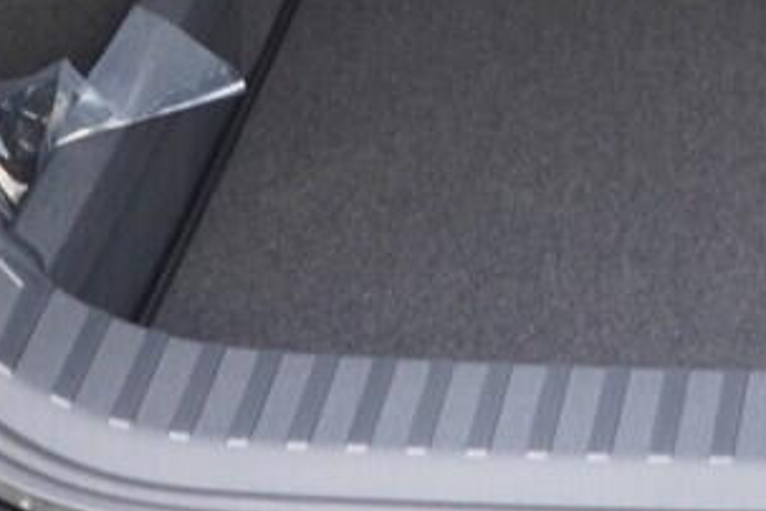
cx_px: 1100
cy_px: -577
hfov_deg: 11.6
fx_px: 3638
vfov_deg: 7.6
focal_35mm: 171
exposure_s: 1/40
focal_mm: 24
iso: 800
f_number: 2.8
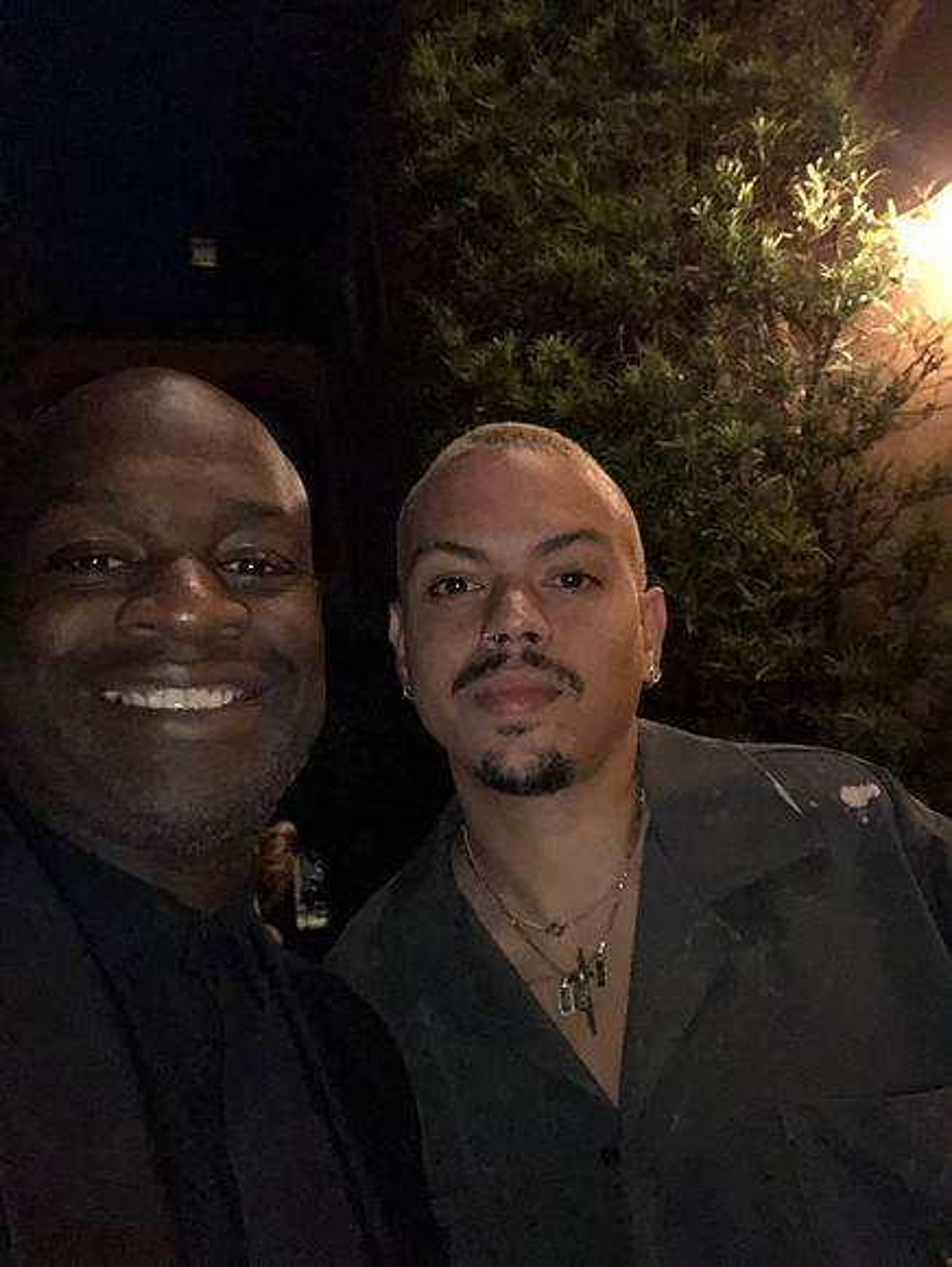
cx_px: 476
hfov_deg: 44.2
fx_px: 1172
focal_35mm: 32
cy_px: 634
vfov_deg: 56.8
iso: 1000
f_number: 2.2
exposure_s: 1/16
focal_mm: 2.87
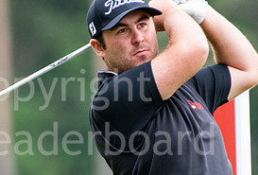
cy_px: 143
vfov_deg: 0.8
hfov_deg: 1.1
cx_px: 90
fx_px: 13145
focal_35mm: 1825
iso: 2000
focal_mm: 480
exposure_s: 1/800
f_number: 5.6
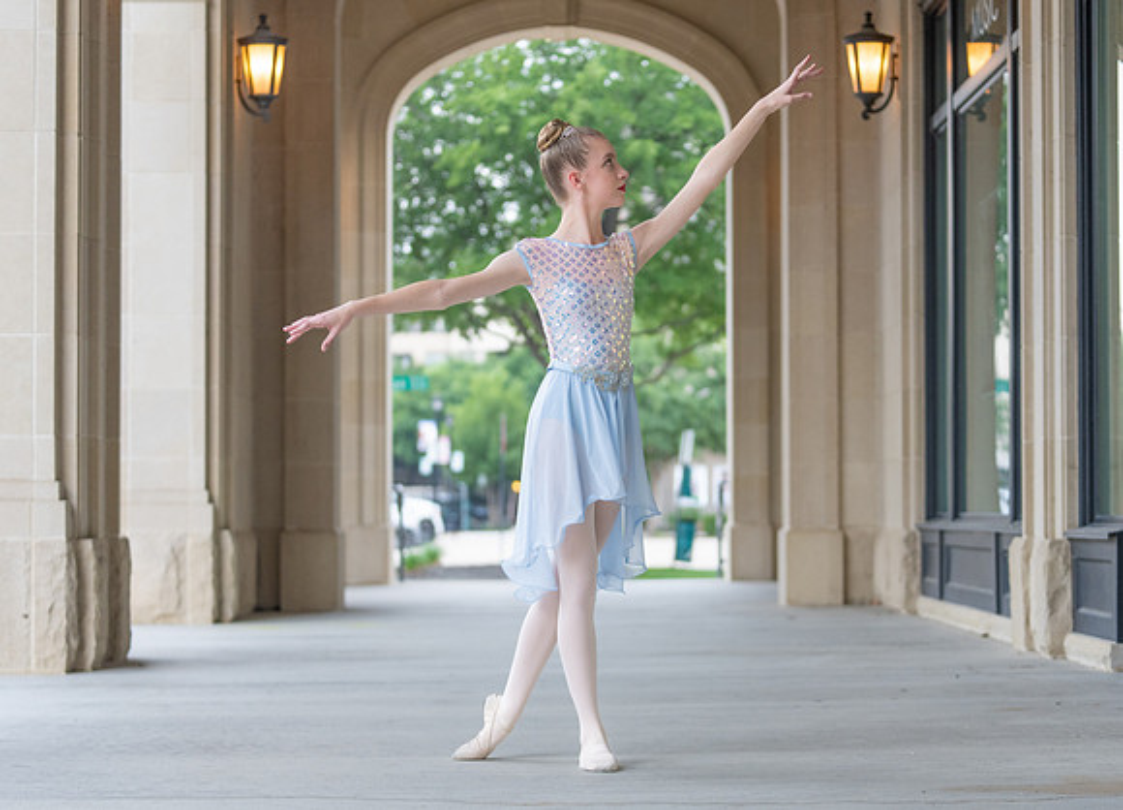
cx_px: 581
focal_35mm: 82
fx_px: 2617
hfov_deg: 24.2
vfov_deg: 17.6
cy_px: 430
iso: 640
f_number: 2.8
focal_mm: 70
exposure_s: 1/320
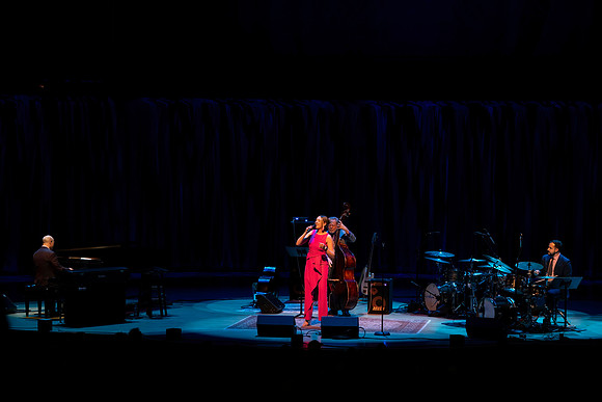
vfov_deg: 12.0
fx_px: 1905
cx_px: 294
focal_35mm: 114
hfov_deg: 18.0
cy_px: 229
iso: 3200
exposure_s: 1/250
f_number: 5.6
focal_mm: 100
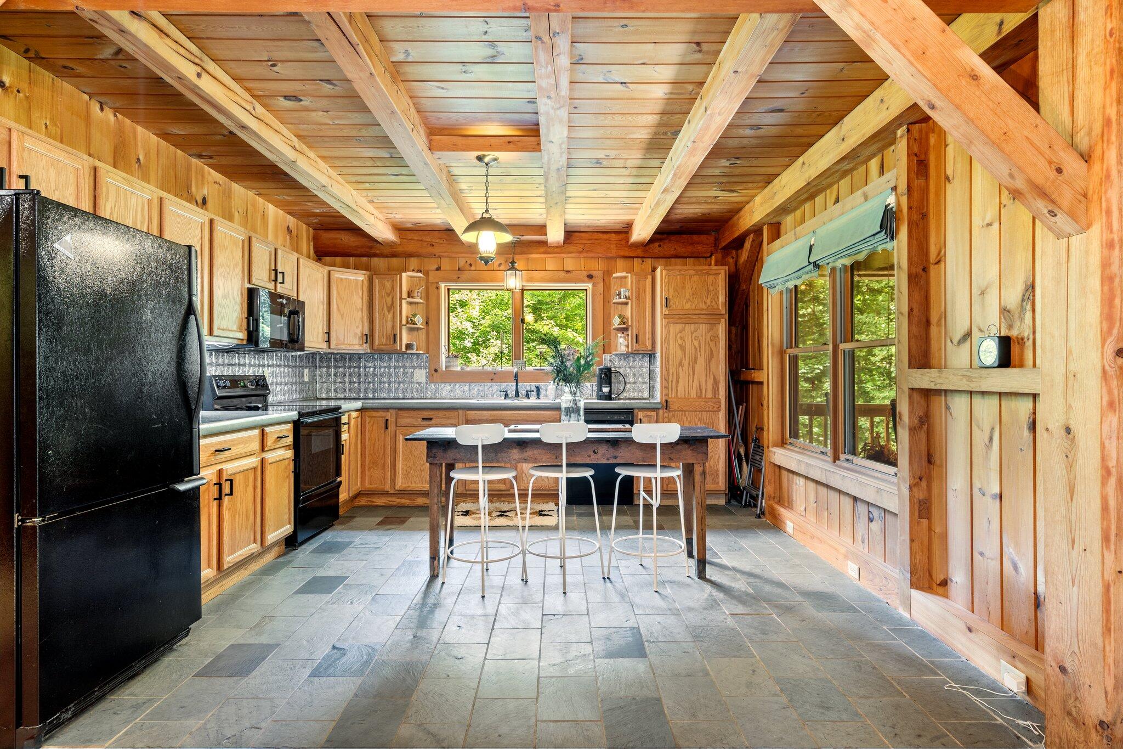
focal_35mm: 19
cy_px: 374
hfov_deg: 86.9
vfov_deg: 64.5
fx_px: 593
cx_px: 562
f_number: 9
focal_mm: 19
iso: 125
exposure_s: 1.6
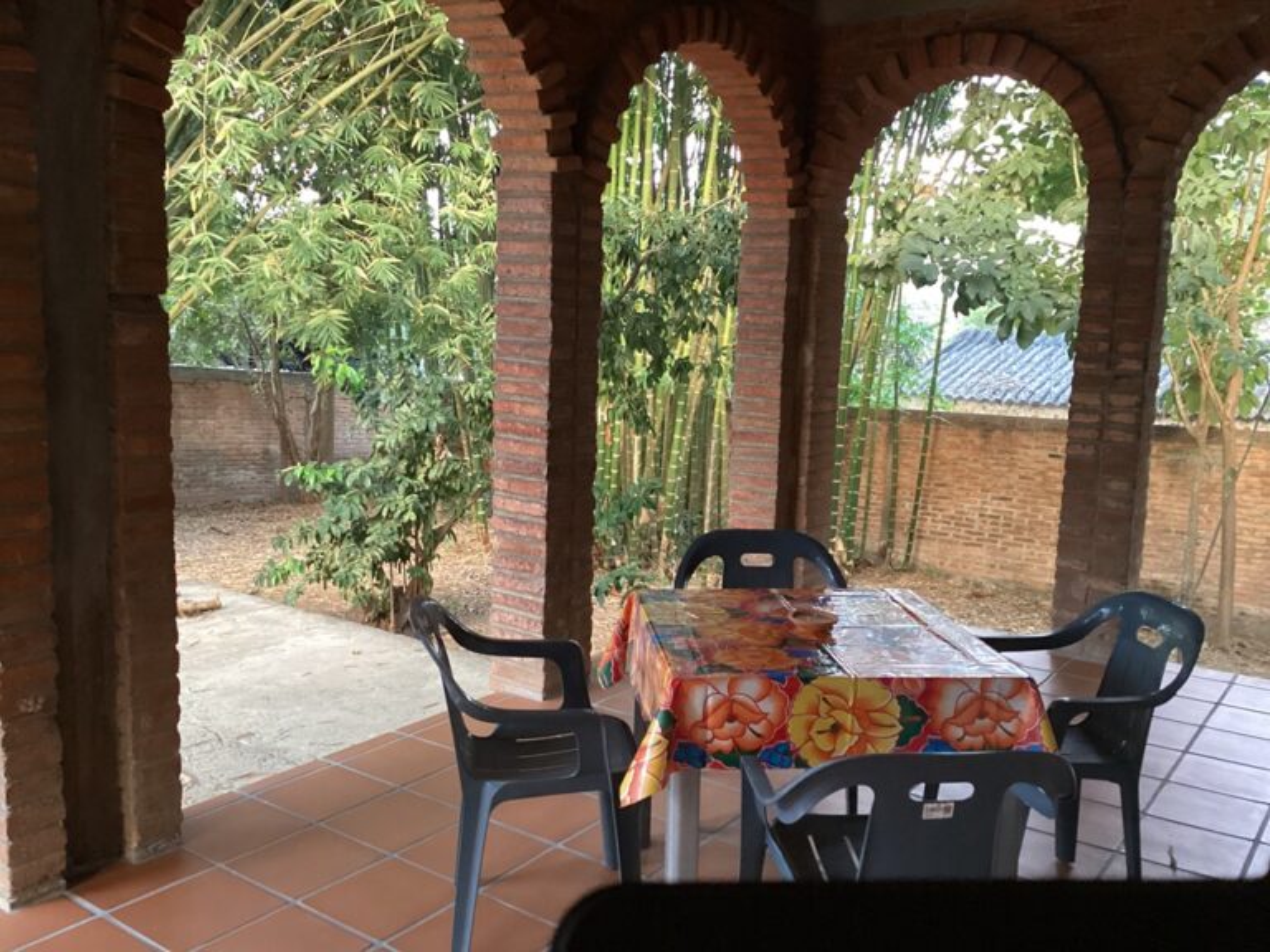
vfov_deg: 45.4
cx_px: 635
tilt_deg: -8.6
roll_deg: -1.8
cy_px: 476
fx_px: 1137
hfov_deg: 58.4
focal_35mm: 31
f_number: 2.4
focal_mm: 3.3
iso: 320
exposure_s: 1/40
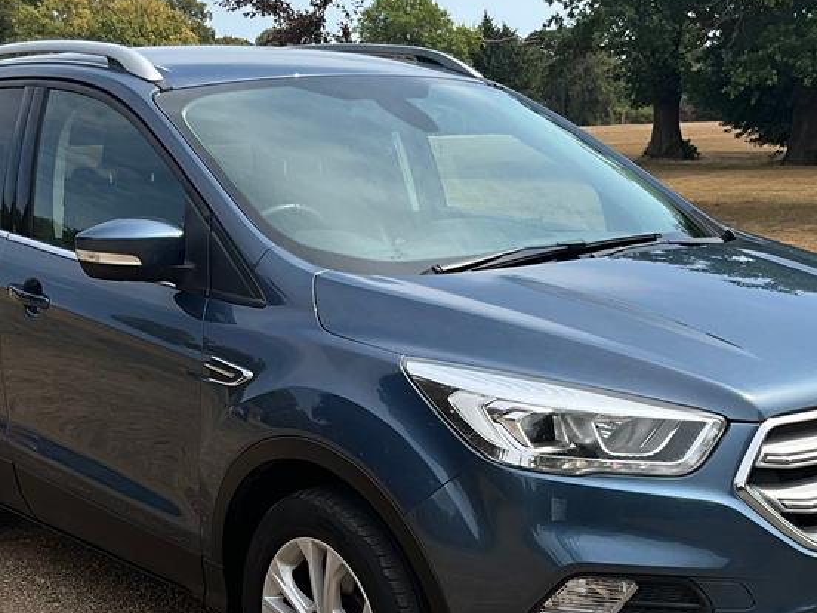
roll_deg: +3.5
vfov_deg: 22.9
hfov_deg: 30.7
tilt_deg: -14.0
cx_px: 332
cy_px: 503
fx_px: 1487
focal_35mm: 63
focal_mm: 3
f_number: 1.8
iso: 25
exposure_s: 1/1412
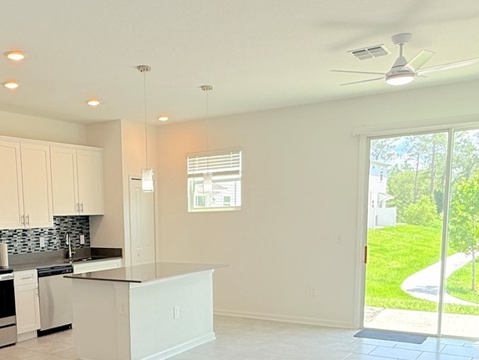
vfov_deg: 35.5
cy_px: 297
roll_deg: +1.8
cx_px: 150
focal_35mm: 39
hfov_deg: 46.9
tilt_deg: -8.7
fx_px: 540
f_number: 2.2
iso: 64
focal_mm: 2.22
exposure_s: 1/217
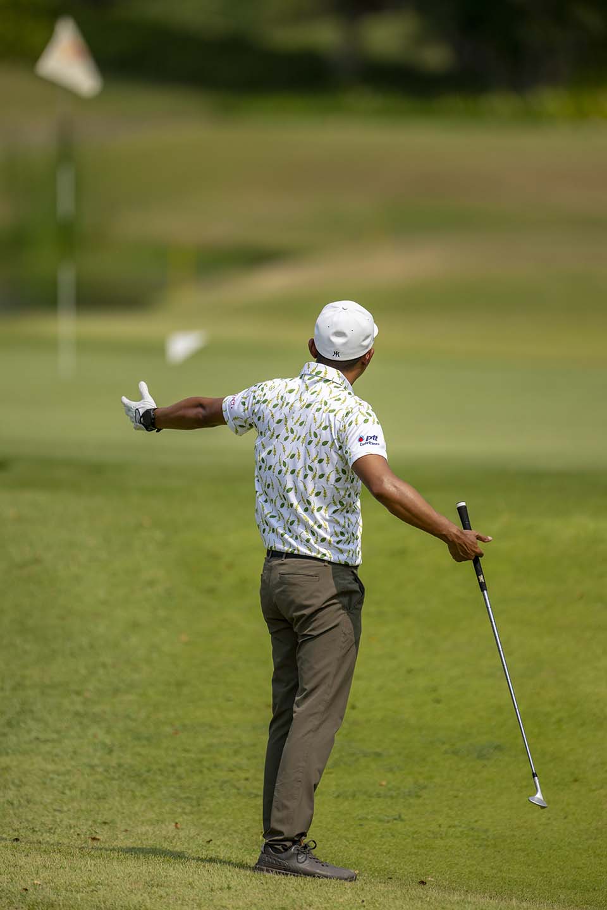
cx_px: 304
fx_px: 10116
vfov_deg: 5.2
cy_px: 455
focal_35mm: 400
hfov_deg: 3.4
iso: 360
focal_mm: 400
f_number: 2.8
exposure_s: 1/6400
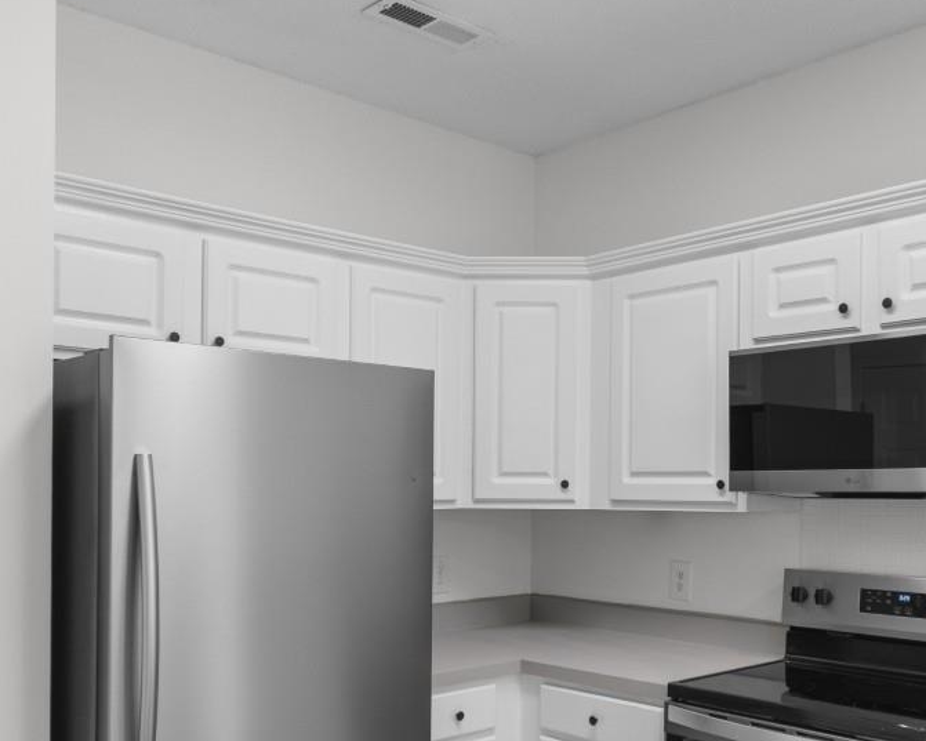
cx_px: 542
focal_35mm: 34
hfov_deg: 52.6
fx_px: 932
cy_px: 460
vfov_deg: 43.1
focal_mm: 10
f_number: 4.5
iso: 100
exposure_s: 1/8
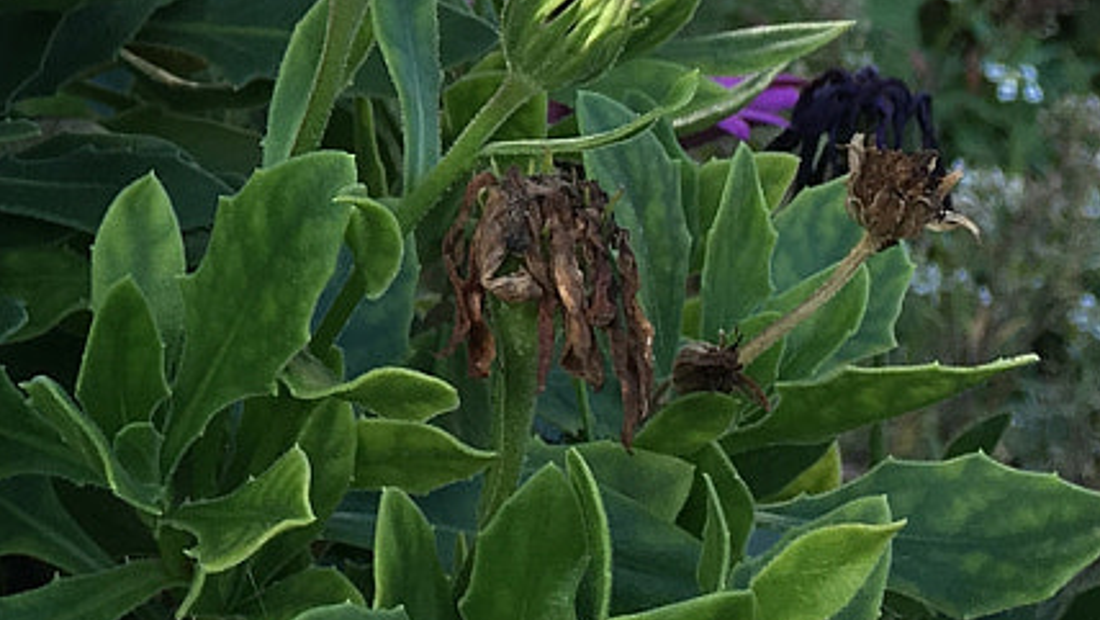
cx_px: -249
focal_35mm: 118
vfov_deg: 9.6
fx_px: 3443
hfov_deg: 17.3
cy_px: -617
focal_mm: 4.15
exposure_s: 1/220
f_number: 2.2
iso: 25
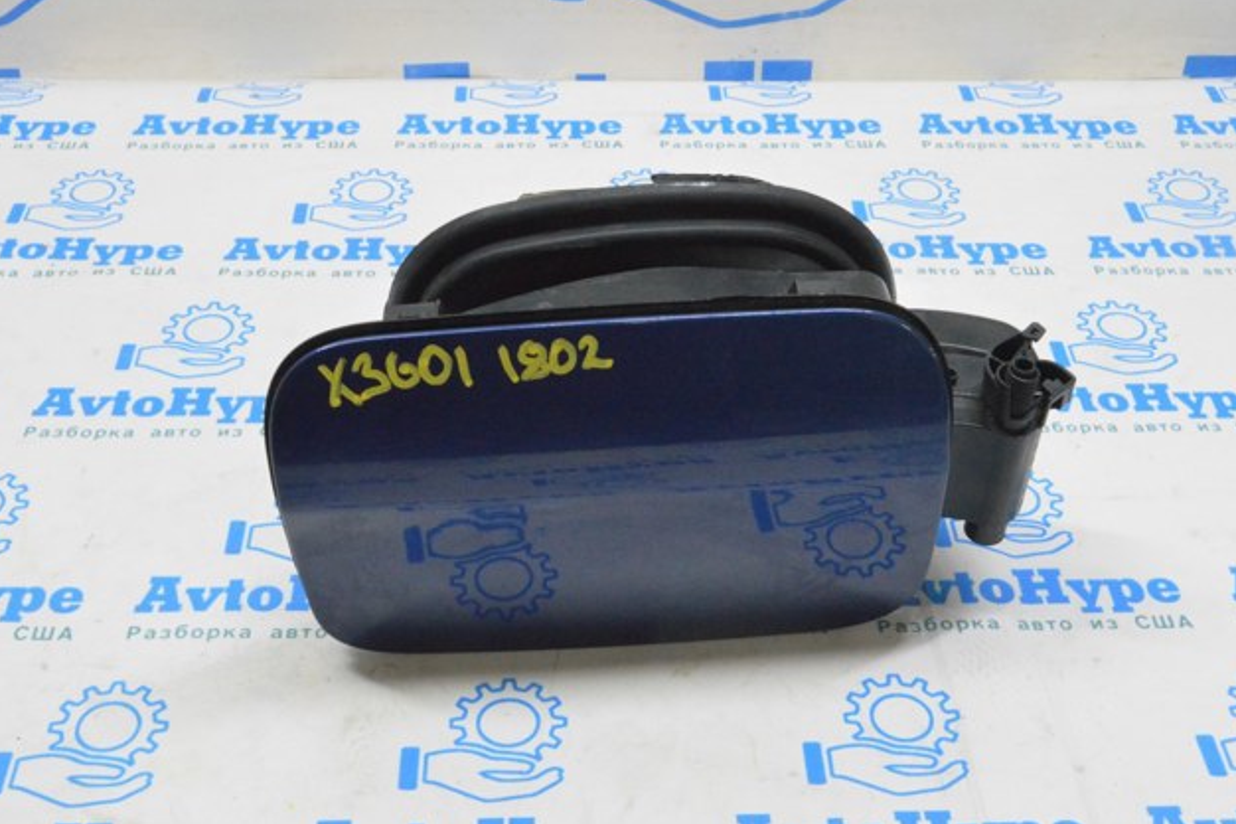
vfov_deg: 27.5
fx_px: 1682
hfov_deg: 40.4
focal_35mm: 49
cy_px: 410
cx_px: 612
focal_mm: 32
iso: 6400
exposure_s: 1/15
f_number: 20
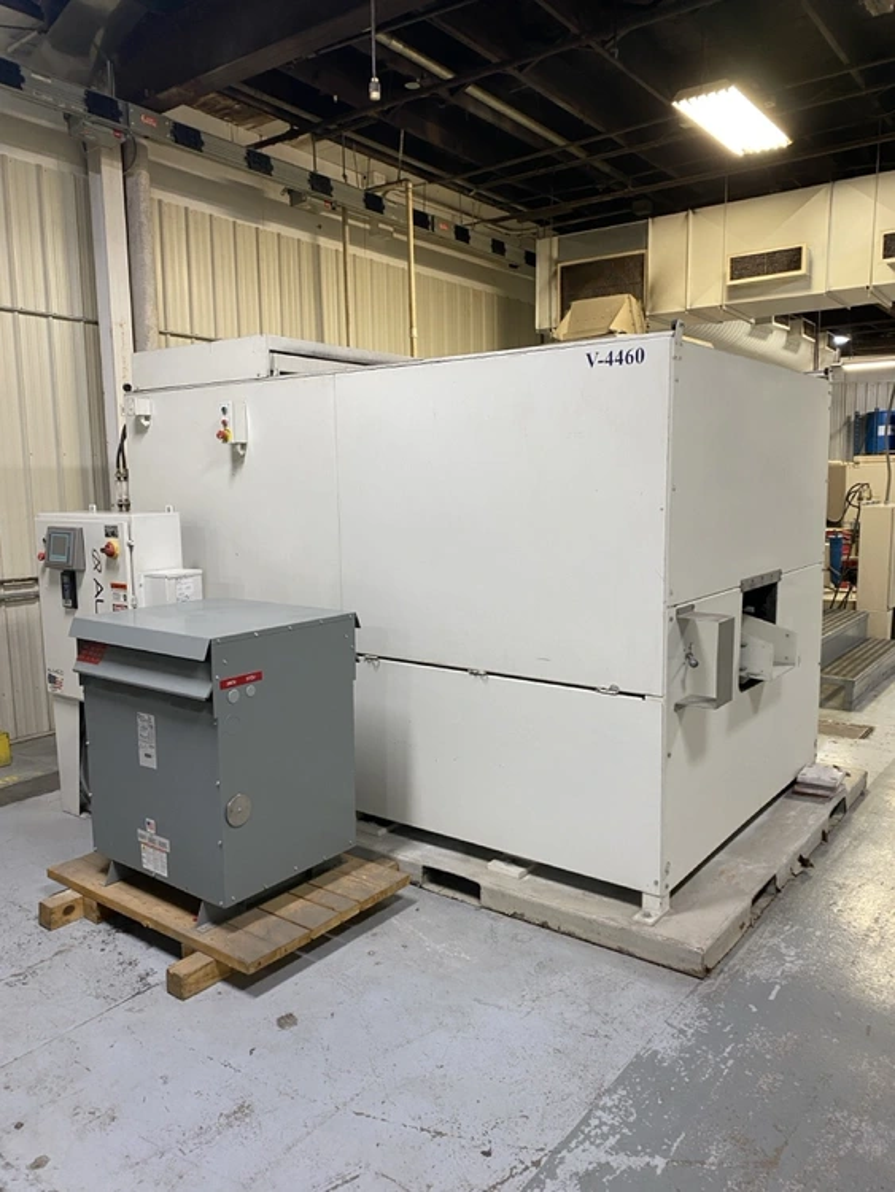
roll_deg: +1.1
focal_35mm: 26
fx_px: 896
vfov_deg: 67.3
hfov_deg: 53.1
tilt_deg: -7.1
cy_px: 596
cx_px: 448
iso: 125
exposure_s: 1/60
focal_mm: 4.25
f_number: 1.8
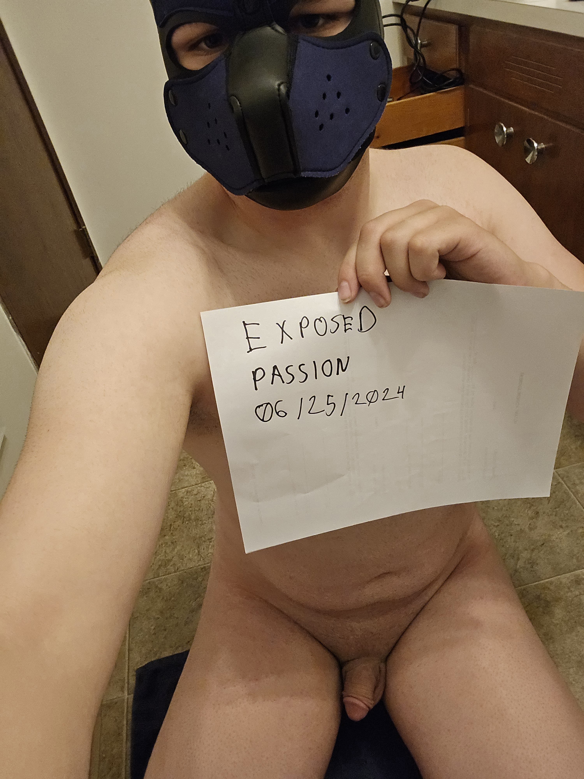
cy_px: 390
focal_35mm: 25
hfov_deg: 54.9
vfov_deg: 69.4
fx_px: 562
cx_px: 292
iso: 640
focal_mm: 3.3
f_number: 2.2
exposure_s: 1/60.2
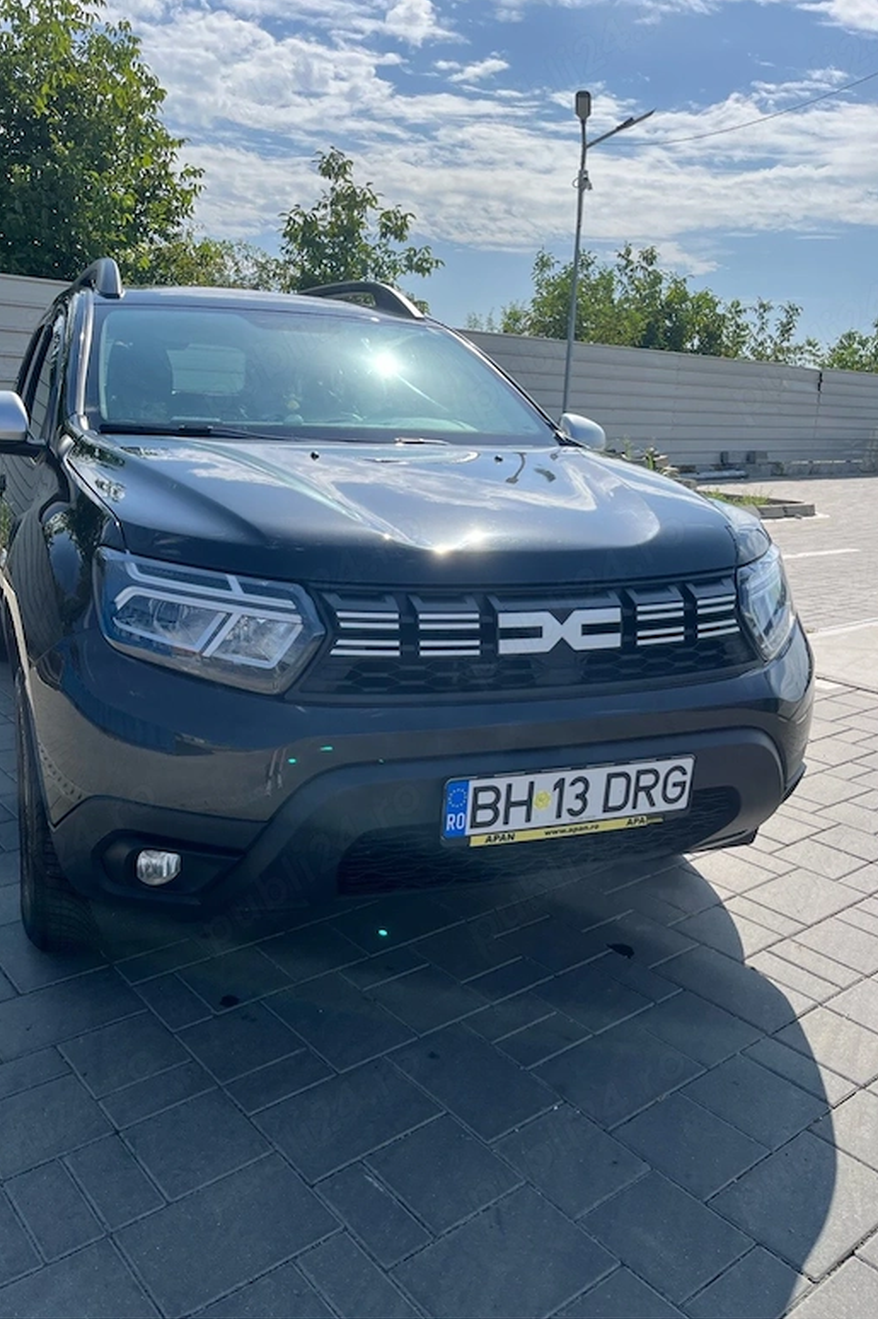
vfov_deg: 65.5
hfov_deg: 46.3
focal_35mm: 28
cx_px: 378
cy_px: 640
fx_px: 1025
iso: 50
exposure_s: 1/4484
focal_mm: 5.1
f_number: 1.6
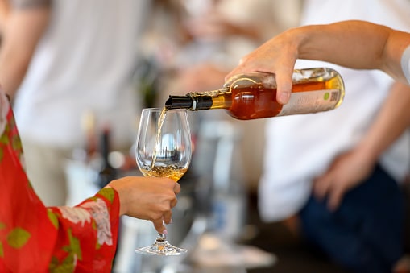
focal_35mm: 200
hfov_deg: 10.3
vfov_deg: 6.9
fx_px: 2277
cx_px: 205
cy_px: 136
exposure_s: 1/500
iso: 1100
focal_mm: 200
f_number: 2.8
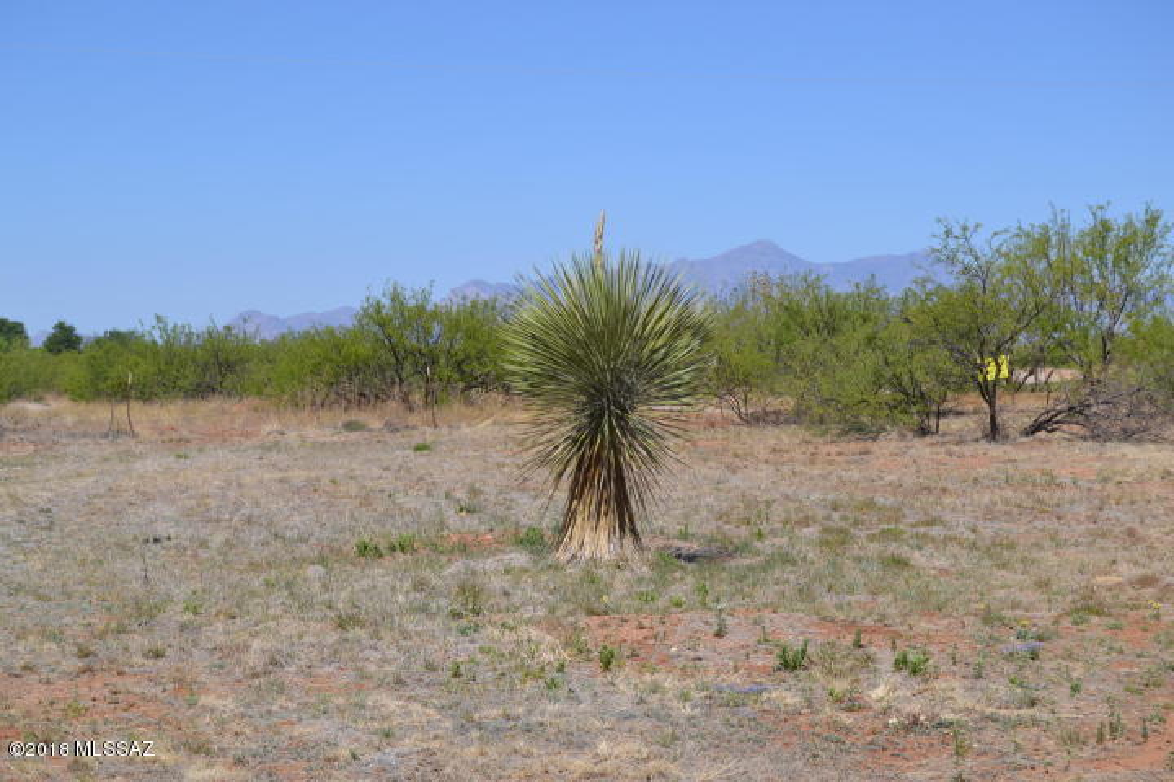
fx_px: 2690
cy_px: 391
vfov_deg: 16.6
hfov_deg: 24.6
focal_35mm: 82
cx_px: 587
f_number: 9
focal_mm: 55
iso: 100
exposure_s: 1/320
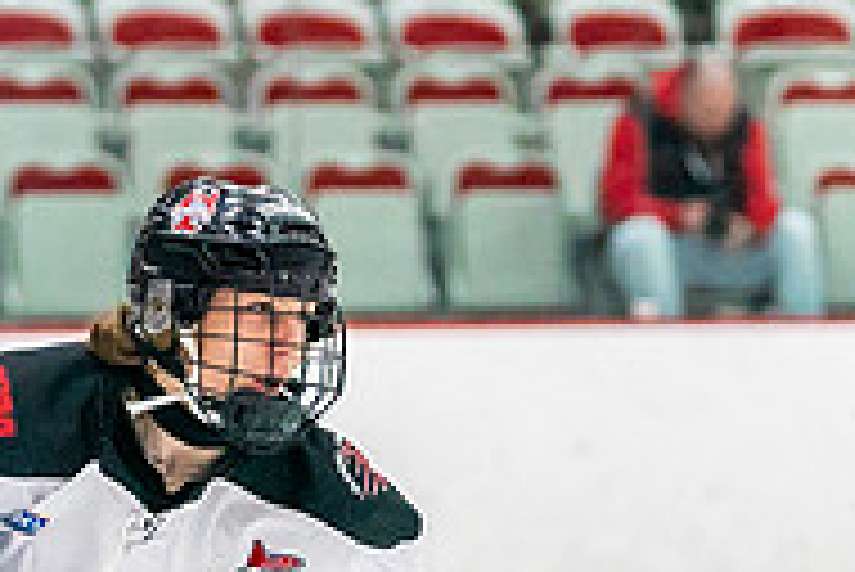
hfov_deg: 5.5
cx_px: 139
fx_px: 8913
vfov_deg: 3.7
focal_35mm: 375
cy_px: 862
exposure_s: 1/1000
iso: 3200
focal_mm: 99
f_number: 2.8
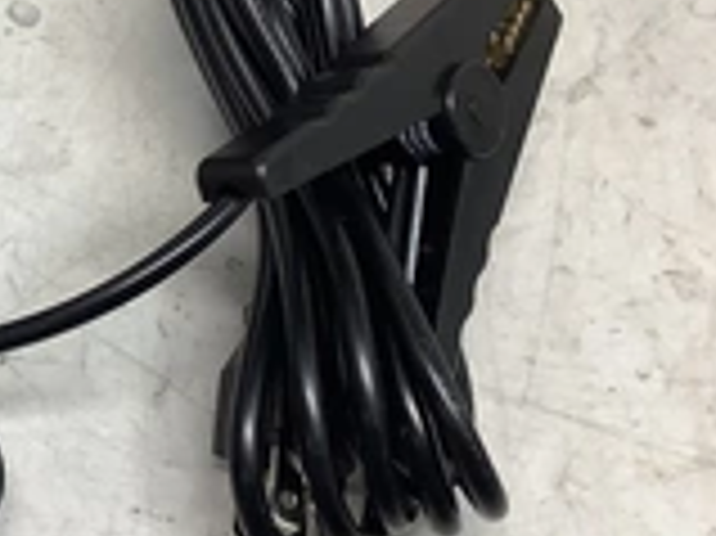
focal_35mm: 78
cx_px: -131
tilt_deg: -60.6
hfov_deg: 23.1
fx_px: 1612
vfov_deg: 18.8
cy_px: 171
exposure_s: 1/120
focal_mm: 3.3
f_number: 2.4
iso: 80
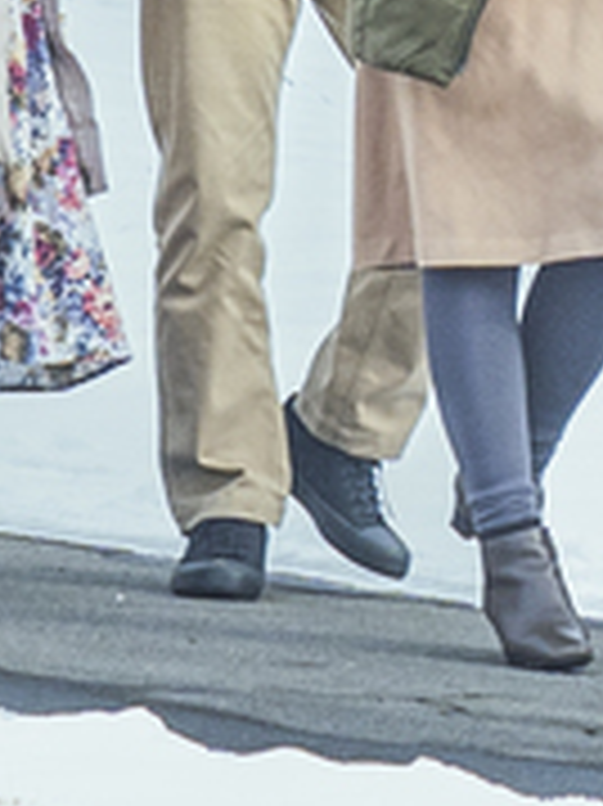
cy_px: -1873
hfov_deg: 2.6
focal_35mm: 577
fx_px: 13418
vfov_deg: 3.3
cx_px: 1575
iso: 250
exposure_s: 1/320
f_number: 5
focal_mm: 56
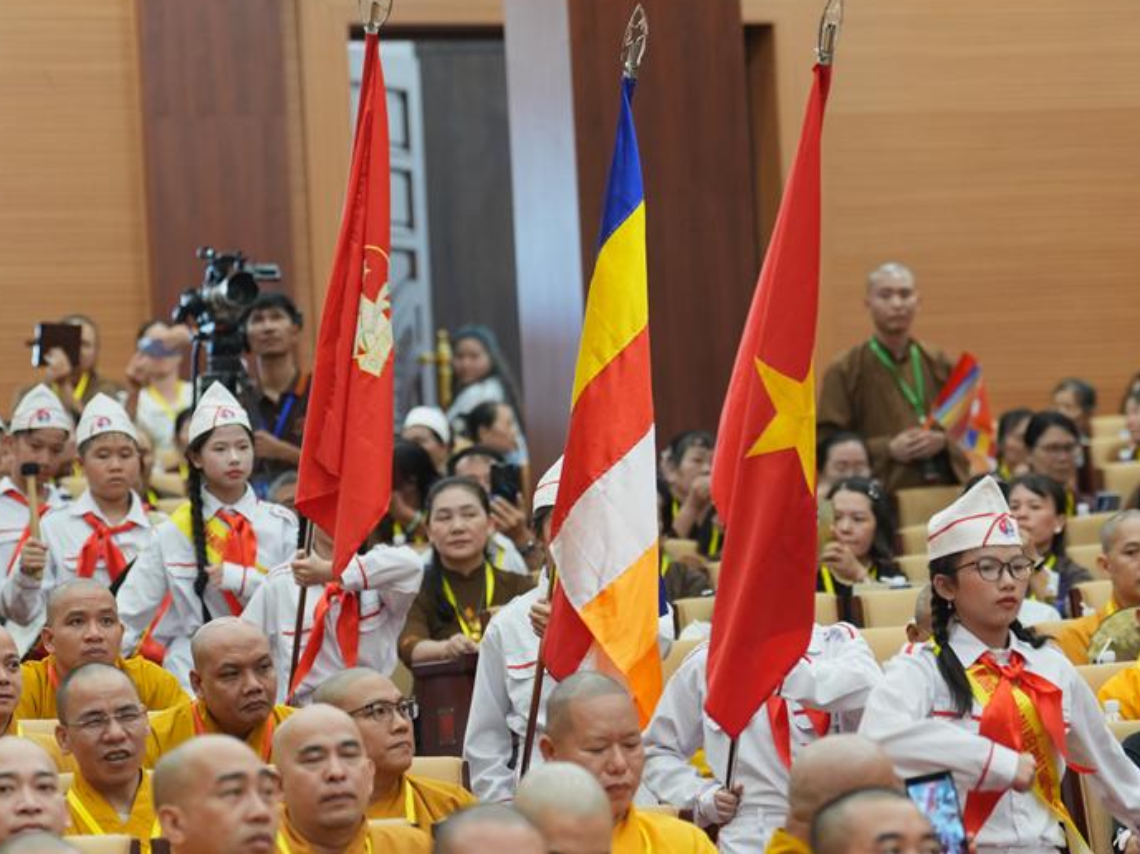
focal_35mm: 186
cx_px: 599
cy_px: 483
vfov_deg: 8.0
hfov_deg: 10.6
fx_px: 6122
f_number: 2.8
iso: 2000
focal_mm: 111
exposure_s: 1/200
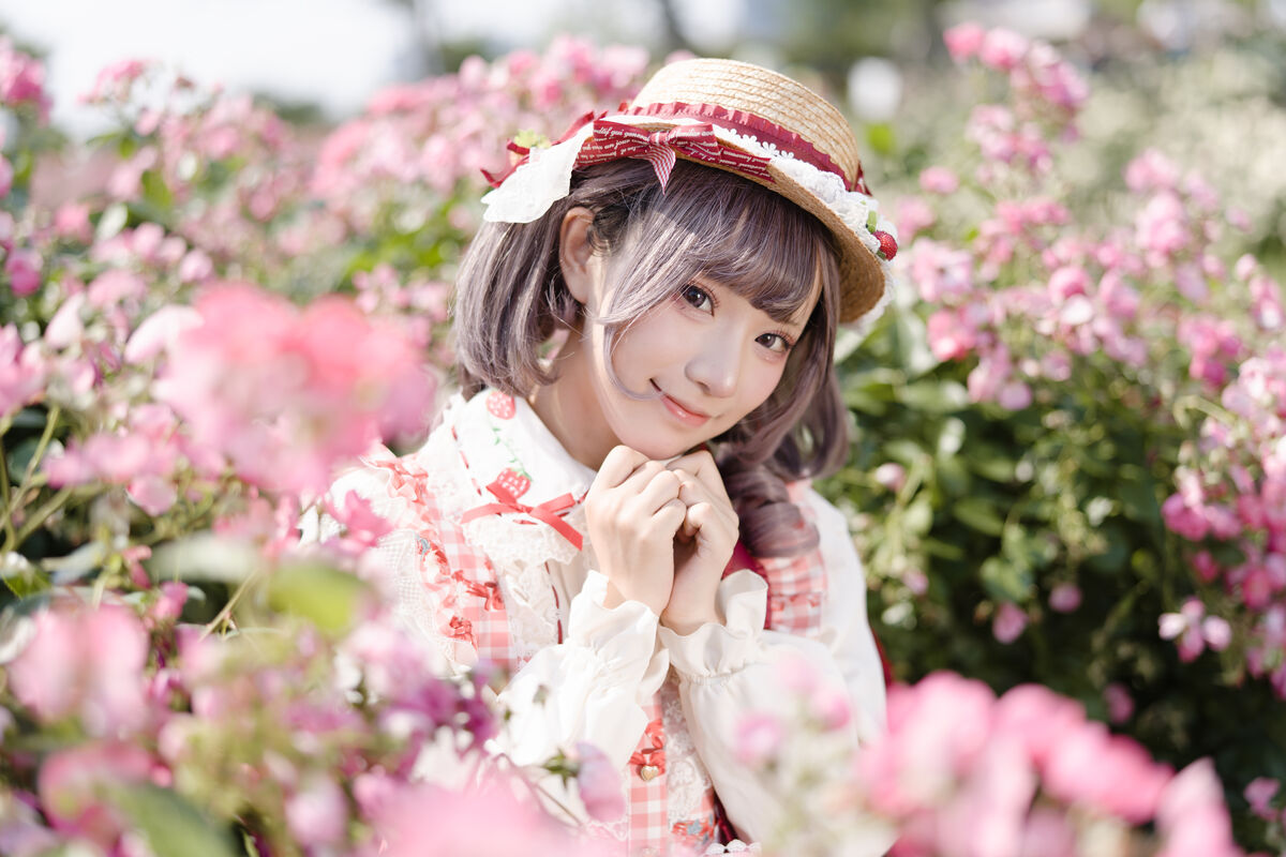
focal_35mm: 50
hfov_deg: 39.6
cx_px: 643
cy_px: 428
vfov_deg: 27.0
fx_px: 1786
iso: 100
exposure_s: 1/3200
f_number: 1.6
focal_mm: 50
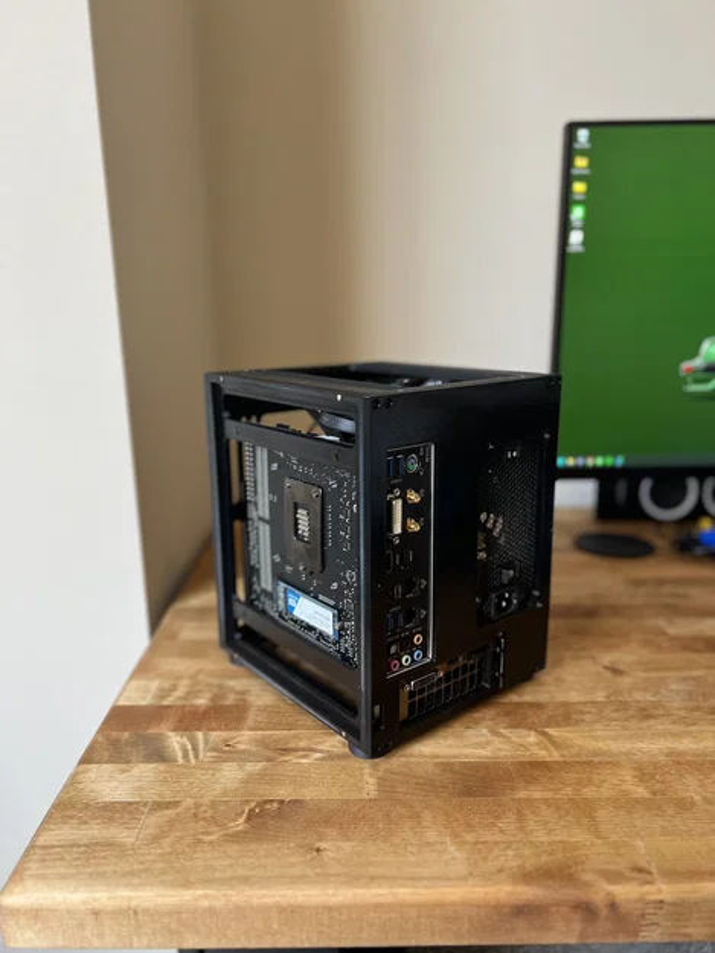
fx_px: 716
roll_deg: +1.2
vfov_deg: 67.3
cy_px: 476
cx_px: 358
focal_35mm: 26
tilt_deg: -12.6
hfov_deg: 53.1
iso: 125
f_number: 1.5
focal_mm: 5.7
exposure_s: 1/60
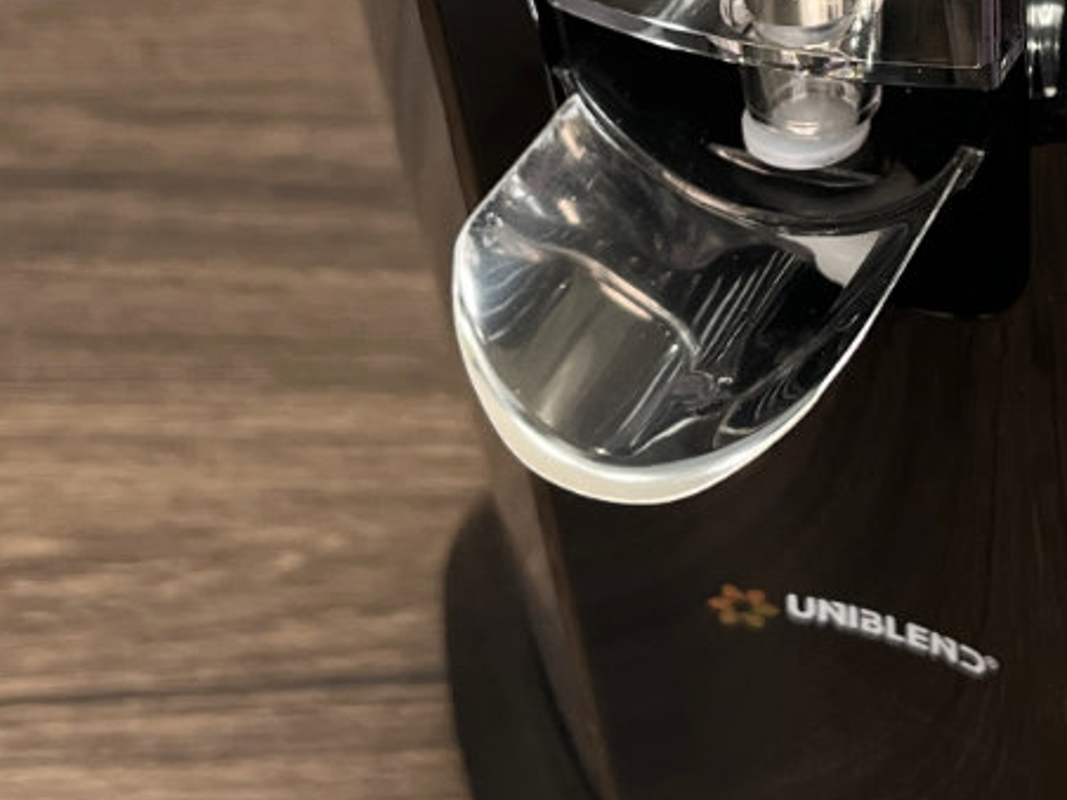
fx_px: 2127
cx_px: 1086
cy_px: 28
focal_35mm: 69
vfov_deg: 20.7
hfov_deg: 26.5
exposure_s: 1/121
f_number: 1.6
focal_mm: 5.1
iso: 125
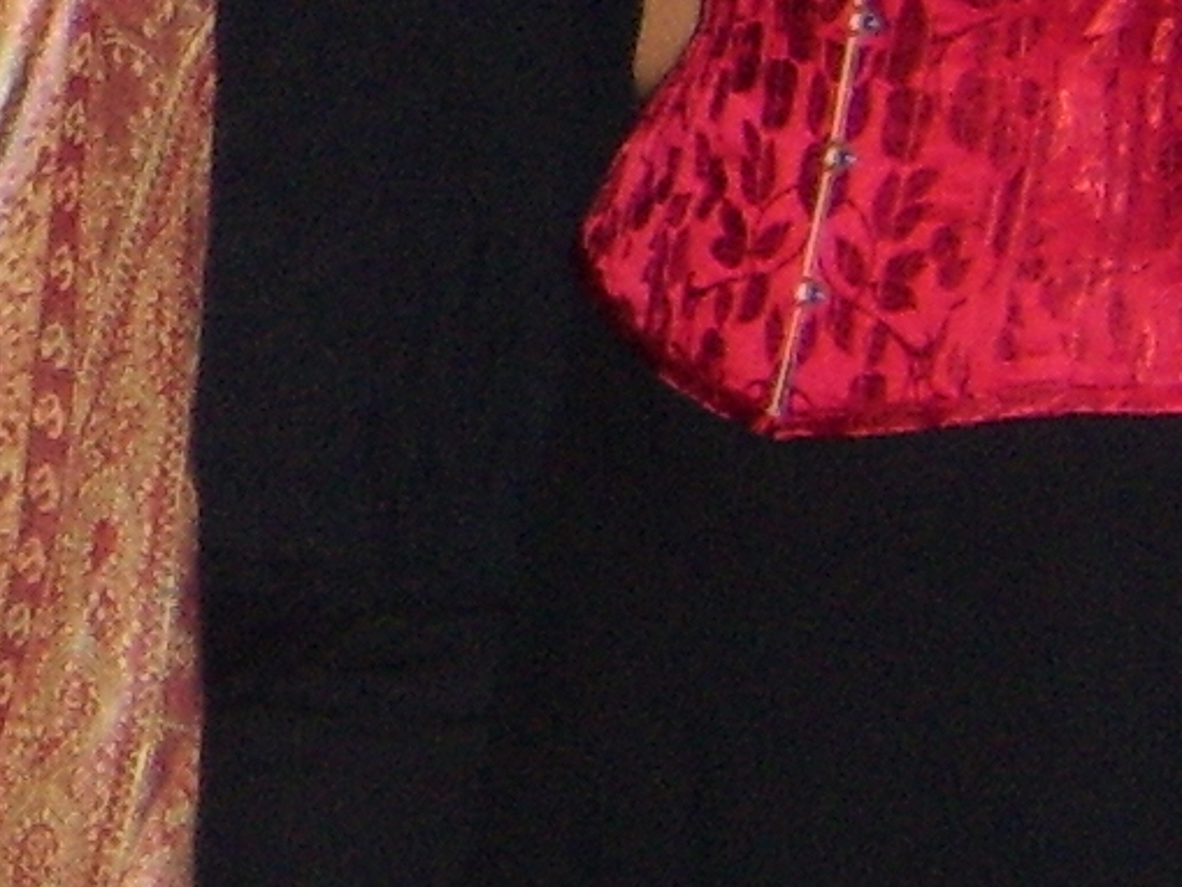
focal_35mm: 187
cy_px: -474
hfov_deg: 10.0
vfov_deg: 7.8
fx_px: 6387
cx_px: -964
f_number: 2.7
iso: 141
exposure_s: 1/30
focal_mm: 8.13
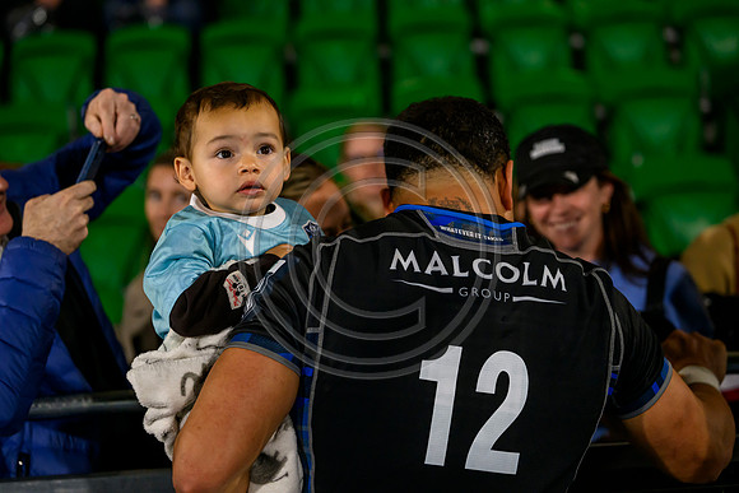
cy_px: 246
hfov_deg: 23.6
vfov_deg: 15.9
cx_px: 370
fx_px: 1766
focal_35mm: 86
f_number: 3.2
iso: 3200
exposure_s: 1/1000
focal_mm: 86
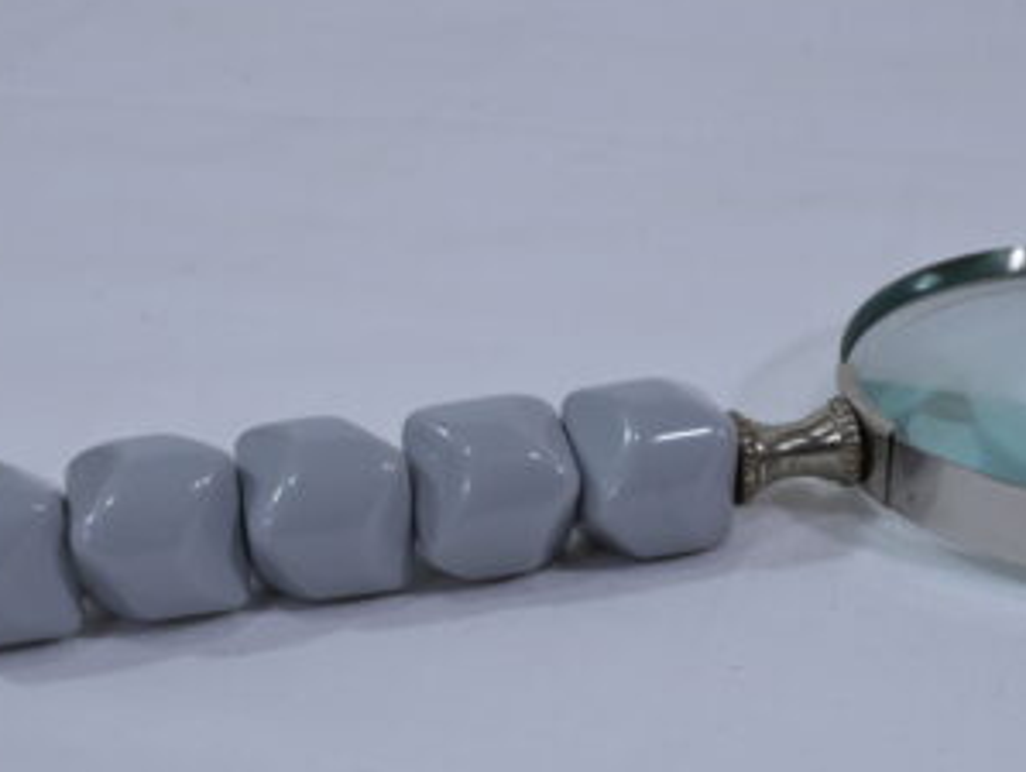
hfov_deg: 25.1
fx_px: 2285
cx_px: 703
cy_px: 609
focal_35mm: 77
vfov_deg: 19.0
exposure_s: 1/125
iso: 640
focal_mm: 40
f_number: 10
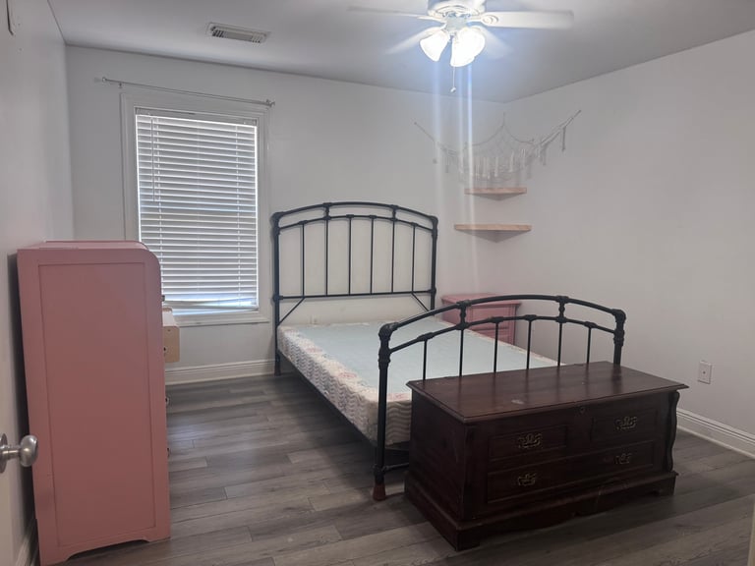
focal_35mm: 24
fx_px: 523
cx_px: 378
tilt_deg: -7.4
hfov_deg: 71.6
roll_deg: -1.7
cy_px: 283
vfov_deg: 56.8
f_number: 1.78
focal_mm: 6.76
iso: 200
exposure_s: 1/60
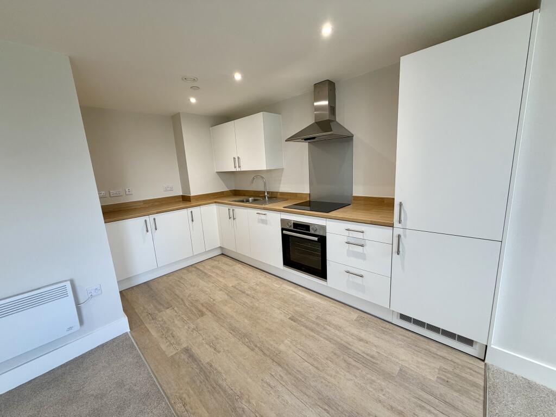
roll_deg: +3.7
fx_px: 225
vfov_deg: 85.7
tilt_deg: -10.3
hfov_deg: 102.1
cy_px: 208
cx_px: 278
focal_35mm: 14
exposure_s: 1/100
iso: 125
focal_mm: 2.22
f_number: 2.2
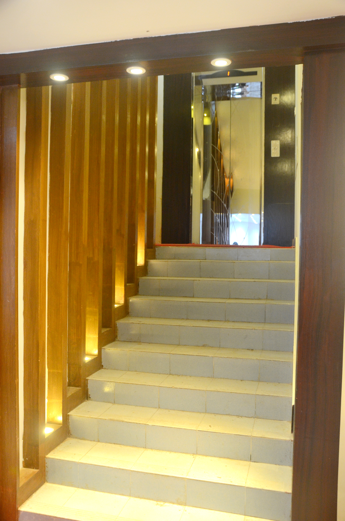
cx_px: 172
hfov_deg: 41.5
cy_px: 260
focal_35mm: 32
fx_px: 455
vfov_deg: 59.6
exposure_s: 1/30
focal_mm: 21
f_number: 4.5
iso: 1000
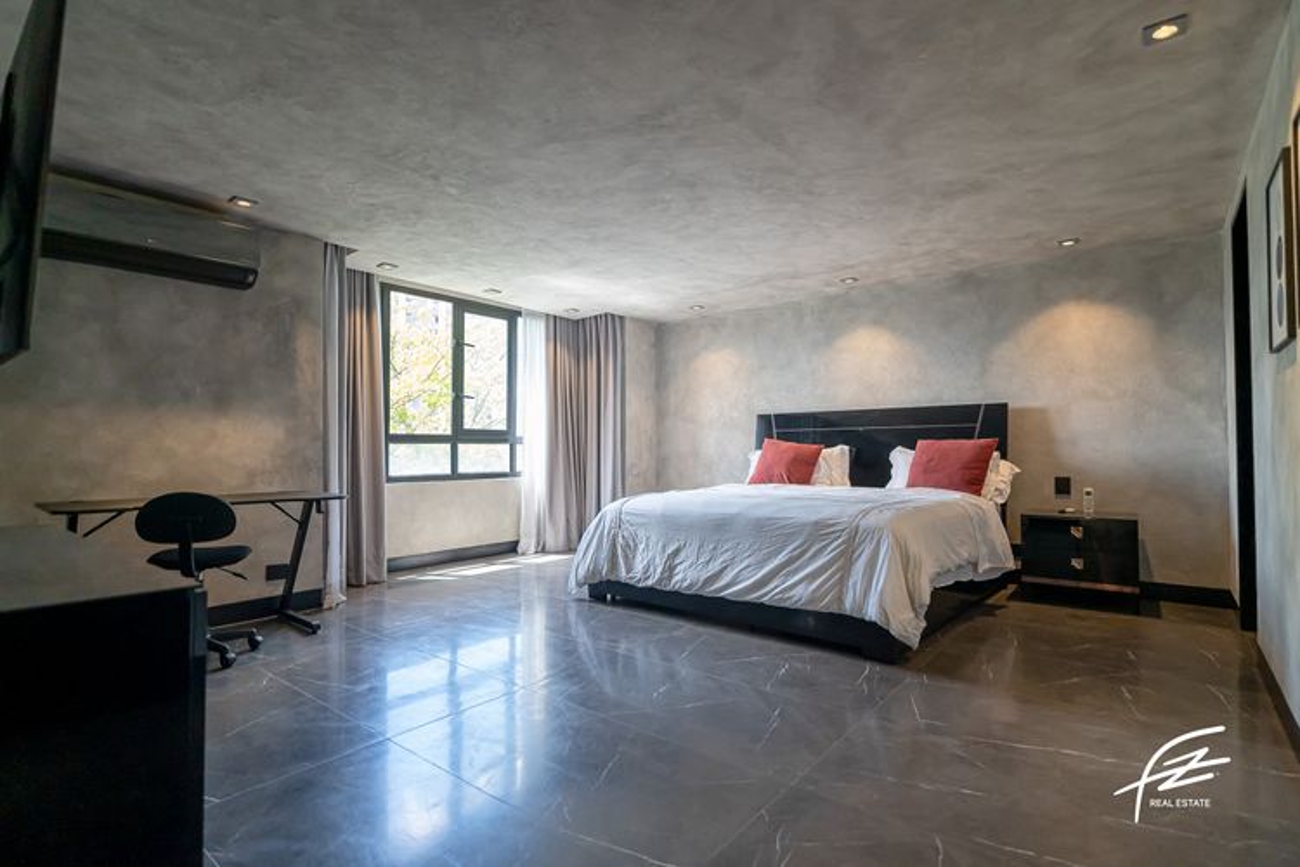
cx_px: 650
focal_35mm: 17
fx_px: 605
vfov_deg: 71.2
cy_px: 434
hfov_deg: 94.1
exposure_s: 1/1600
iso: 1250
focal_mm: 16
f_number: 1.8
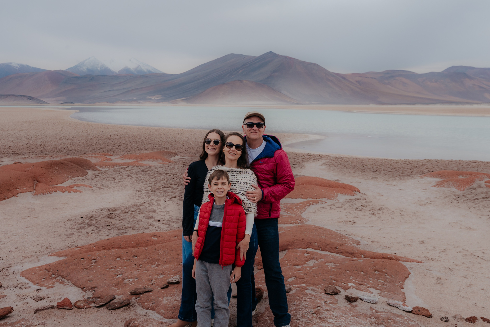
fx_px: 538
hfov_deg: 48.9
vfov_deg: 33.7
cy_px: 159
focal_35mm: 40
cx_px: 248
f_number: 4.5
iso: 125
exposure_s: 1/1000
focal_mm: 24
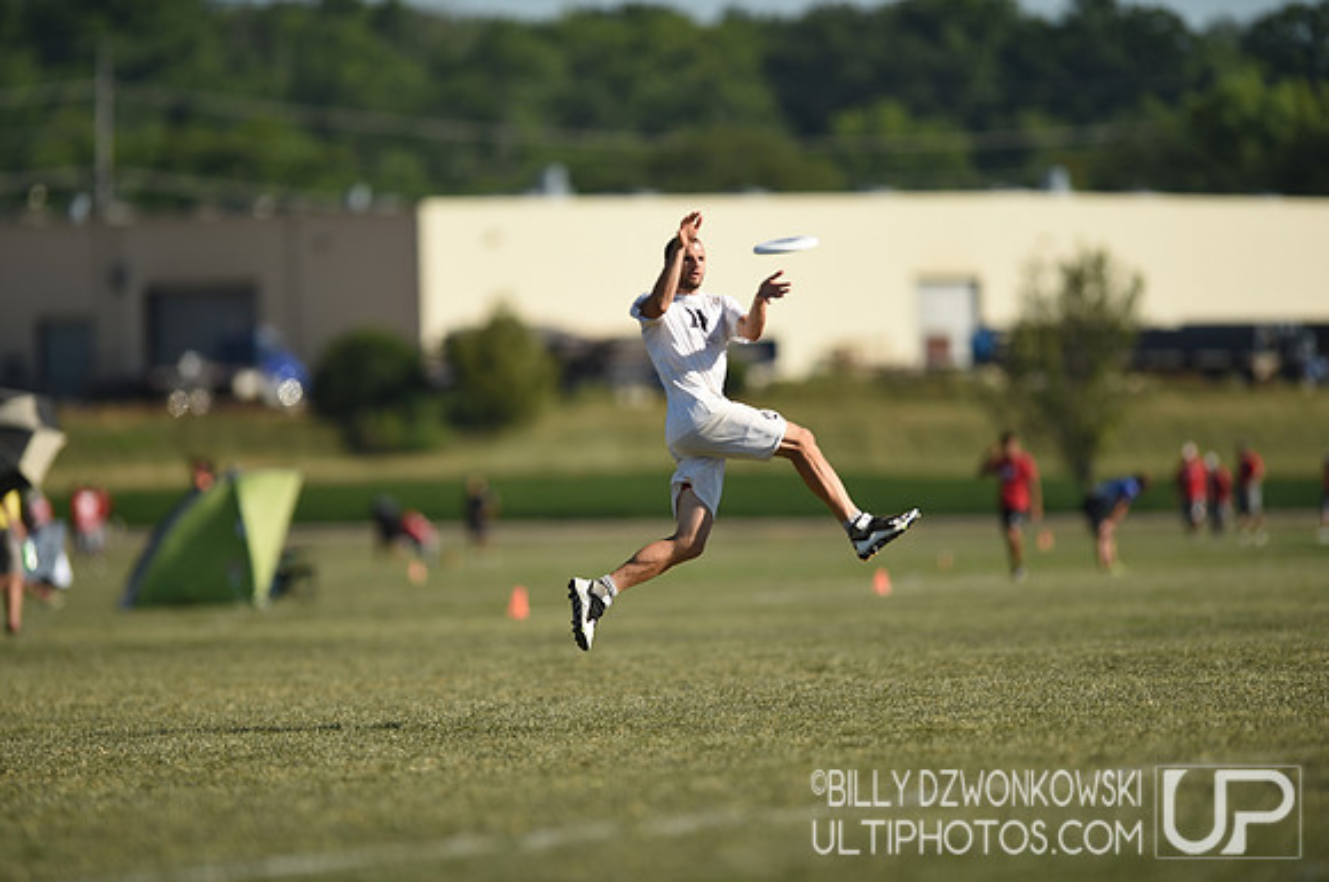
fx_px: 14746
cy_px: 441
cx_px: 664
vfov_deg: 3.4
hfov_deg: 5.2
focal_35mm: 400
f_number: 3.5
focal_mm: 400
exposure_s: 1/2000
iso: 100
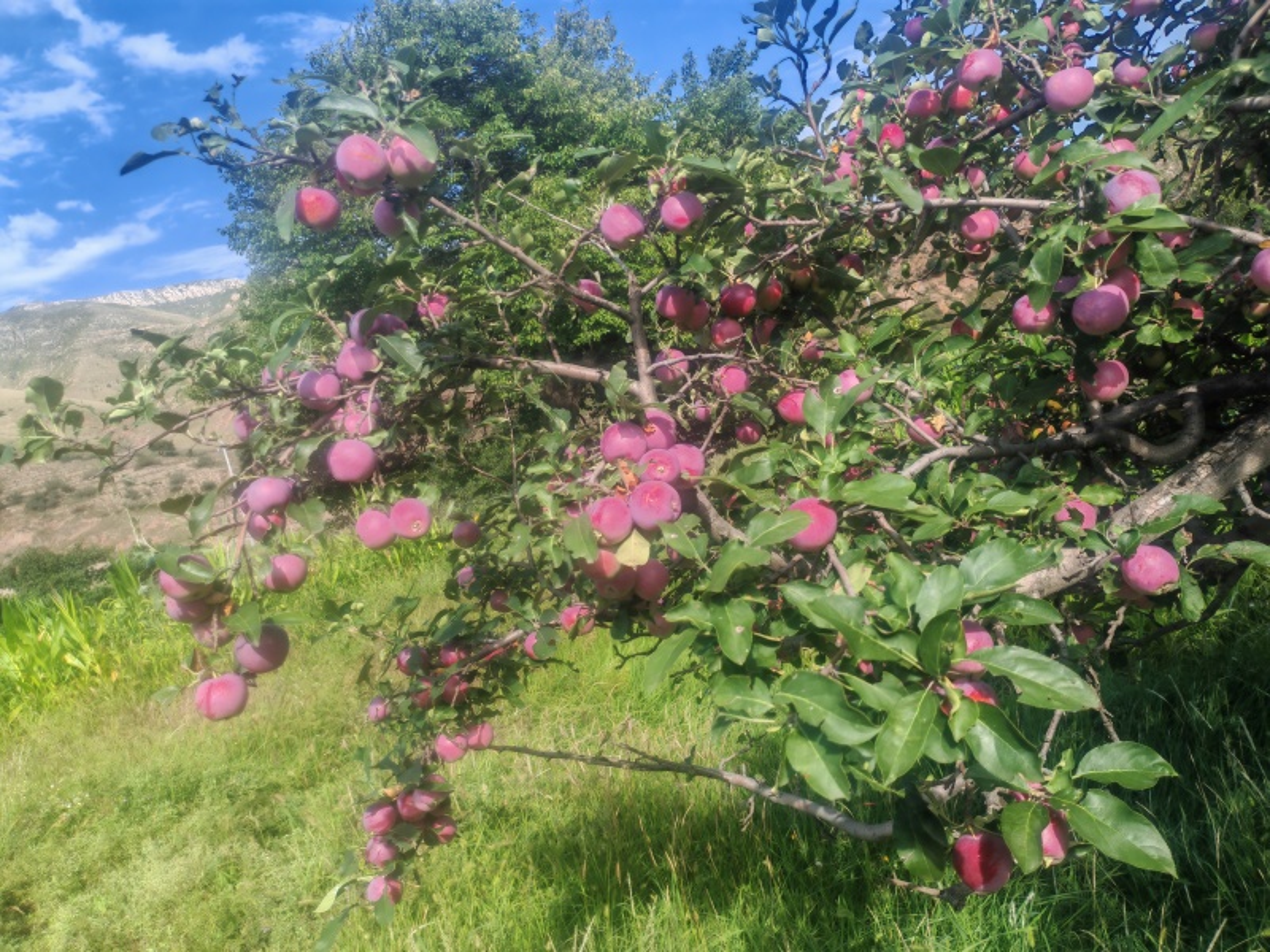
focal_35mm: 27
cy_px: 476
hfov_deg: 65.3
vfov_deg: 51.4
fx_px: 991
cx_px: 635
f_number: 1.9
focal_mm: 5.52
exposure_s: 1/730
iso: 50
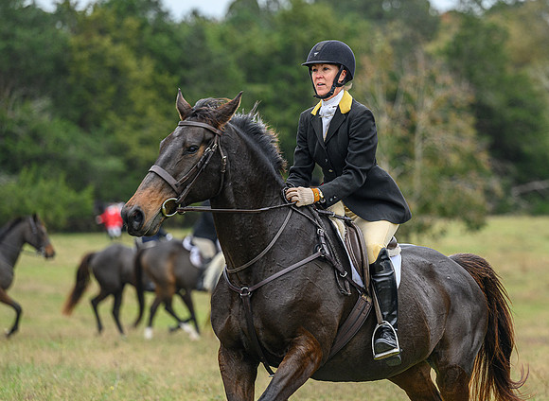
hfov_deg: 10.5
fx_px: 2988
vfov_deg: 7.7
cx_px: 346
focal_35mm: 190
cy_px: 177
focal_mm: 140
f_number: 3.2
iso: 500
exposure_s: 1/640
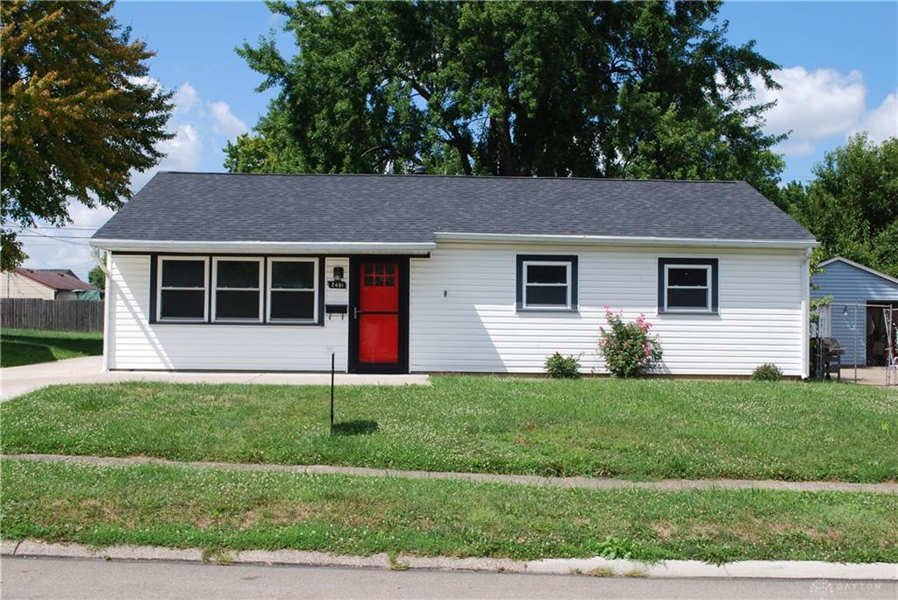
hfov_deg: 49.5
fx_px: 973
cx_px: 449
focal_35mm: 39
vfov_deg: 34.3
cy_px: 300
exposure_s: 1/250
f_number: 8
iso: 100
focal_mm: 26
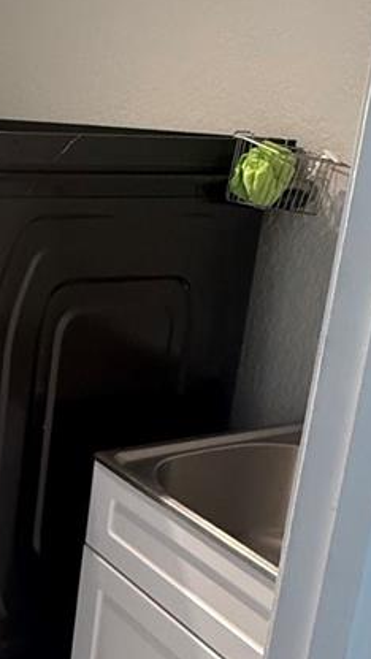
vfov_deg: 46.1
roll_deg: -2.3
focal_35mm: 44
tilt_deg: -9.8
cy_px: 255
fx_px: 770
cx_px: -174
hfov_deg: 22.6
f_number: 2.2
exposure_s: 1/60
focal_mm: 2.22
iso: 400
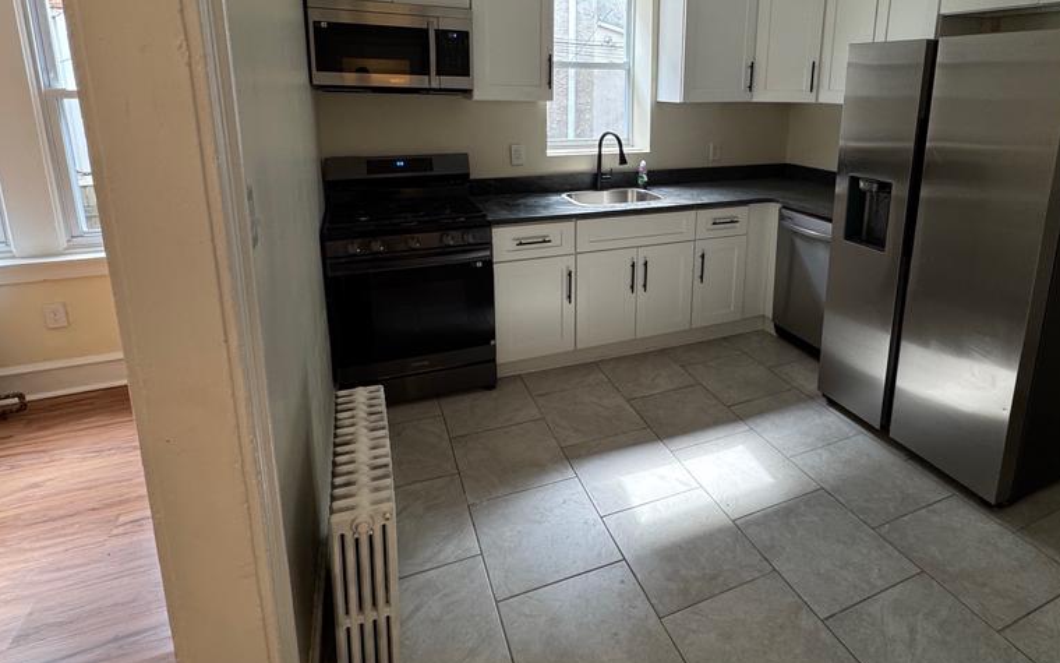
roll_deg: -1.1
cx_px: 601
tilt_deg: -12.7
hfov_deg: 84.6
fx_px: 578
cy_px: 212
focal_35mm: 20
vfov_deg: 58.1
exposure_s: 1/120
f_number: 2.2
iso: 250
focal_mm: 2.22
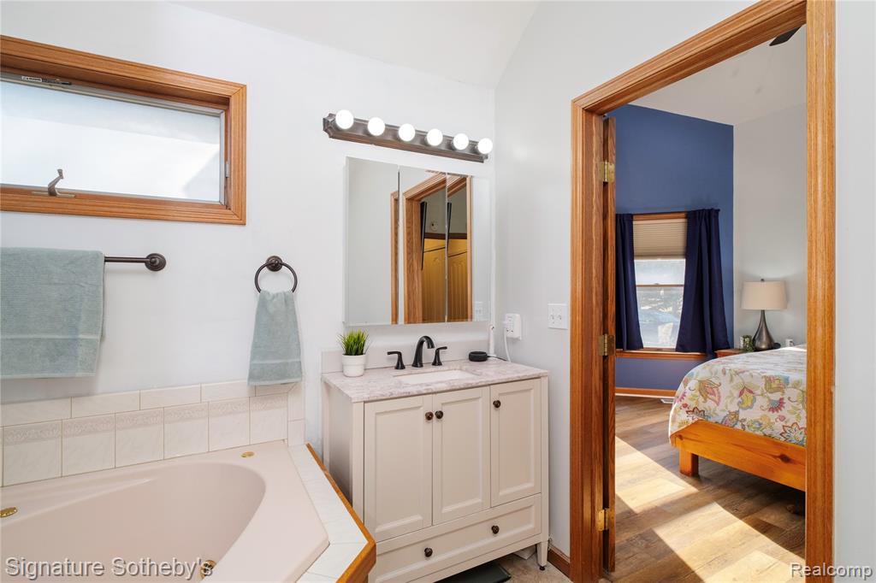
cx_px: 438
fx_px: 414
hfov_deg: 93.3
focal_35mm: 17
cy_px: 292
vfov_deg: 70.4
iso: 640
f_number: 6.4
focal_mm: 11.5
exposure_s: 1/250
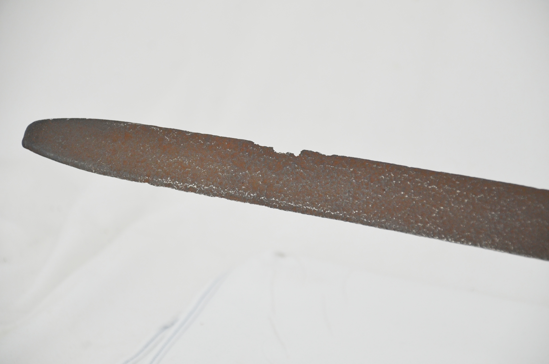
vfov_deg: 8.7
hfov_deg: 13.1
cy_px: 182
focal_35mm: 158
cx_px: 274
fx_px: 2397
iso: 720
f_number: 5.6
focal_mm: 105
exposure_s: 1/250
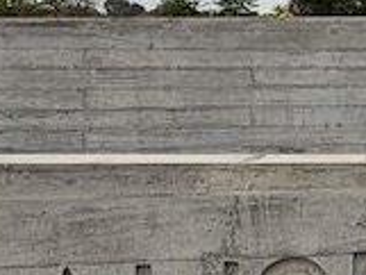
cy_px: 32
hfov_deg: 18.0
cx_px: 639
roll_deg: -0.5
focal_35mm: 89
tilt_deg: +0.8
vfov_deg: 16.4
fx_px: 942
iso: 40
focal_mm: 2.22
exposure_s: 1/821
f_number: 2.2
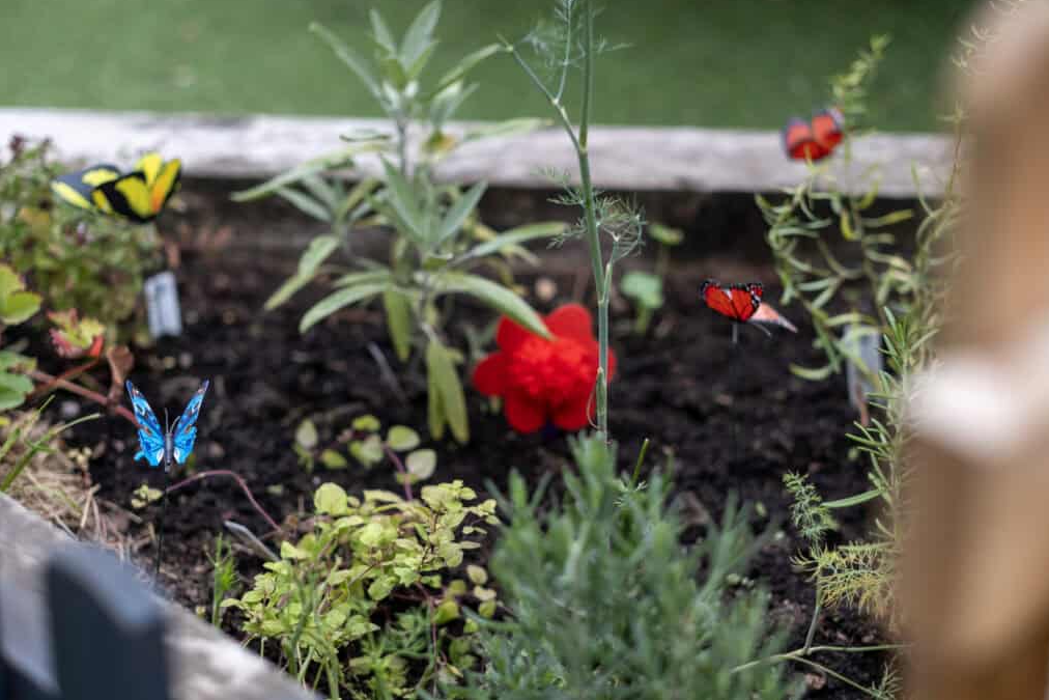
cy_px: 347
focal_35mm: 85
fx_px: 2477
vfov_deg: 16.1
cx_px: 530
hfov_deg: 23.9
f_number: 1.8
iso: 320
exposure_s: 1/4000
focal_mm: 56
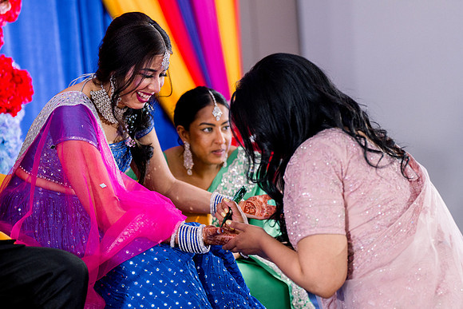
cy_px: 154
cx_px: 232
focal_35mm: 111
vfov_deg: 12.3
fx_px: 1428
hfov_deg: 18.4
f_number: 2.8
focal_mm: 111
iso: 1000
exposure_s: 1/200
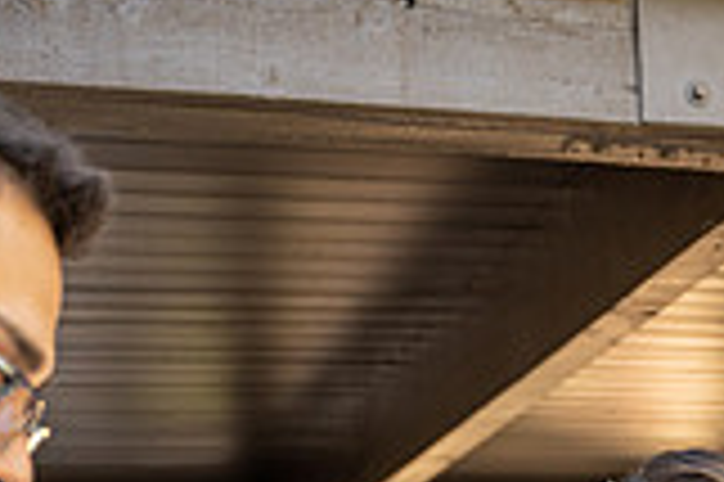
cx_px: 481
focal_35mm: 102
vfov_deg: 12.4
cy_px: 840
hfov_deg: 20.0
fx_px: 2049
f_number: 3.2
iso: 125
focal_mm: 28.3
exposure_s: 1/80
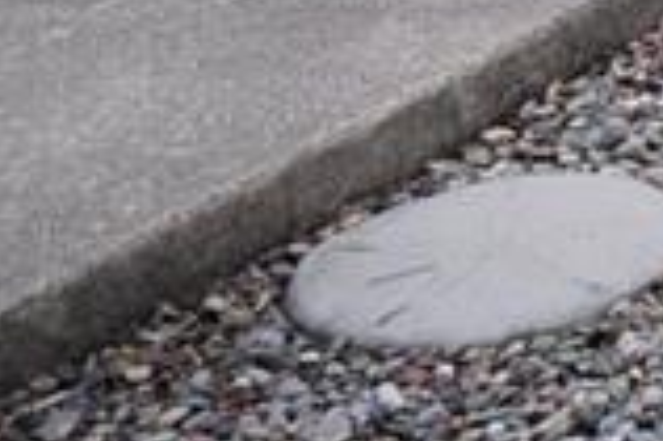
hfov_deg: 8.9
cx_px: 1840
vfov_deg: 6.4
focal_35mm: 199
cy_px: -758
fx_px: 3661
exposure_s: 1/200
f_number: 7.1
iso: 200
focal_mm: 29
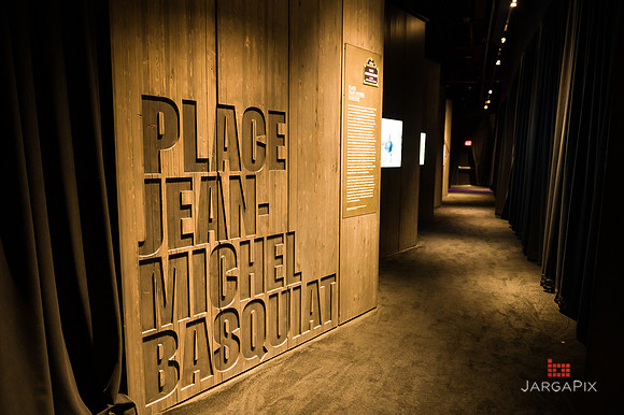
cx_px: 312
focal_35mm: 24
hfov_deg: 73.8
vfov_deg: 53.1
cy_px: 208
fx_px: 416
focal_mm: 24
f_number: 3.2
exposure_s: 1/25
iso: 3200
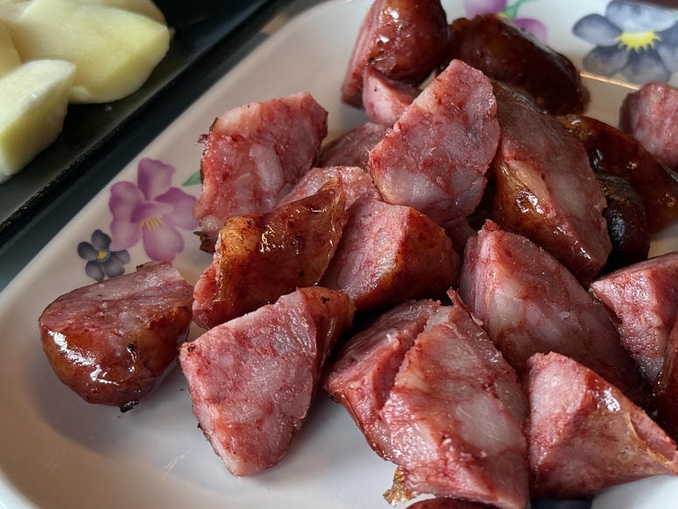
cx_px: 391
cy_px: 249
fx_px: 1450
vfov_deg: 19.9
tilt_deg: -37.4
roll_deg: -0.7
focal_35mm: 74
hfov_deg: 26.3
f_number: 1.78
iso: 125
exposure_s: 1/120
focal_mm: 6.76
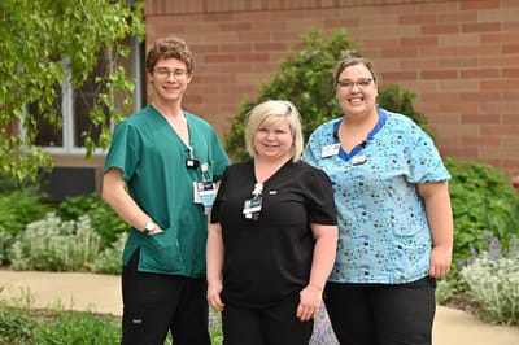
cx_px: 260
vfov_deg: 11.2
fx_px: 1757
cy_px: 172
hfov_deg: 16.8
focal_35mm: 122
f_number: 5
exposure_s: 1/320
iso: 100
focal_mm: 122
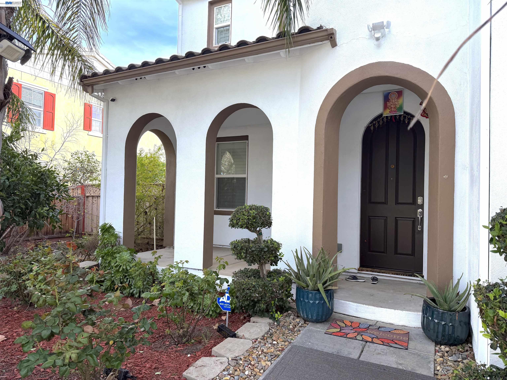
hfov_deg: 71.6
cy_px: 190
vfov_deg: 56.8
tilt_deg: +1.1
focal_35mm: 24
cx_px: 254
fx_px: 352
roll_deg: -1.0
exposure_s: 1/920
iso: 100
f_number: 1.78
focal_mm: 6.76
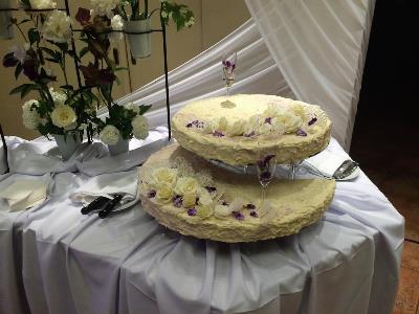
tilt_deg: -24.8
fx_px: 351
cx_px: 210
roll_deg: +1.8
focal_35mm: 29
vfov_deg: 48.2
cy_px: 157
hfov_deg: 61.7
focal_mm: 4.15
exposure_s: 1/33
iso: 160
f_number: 2.2
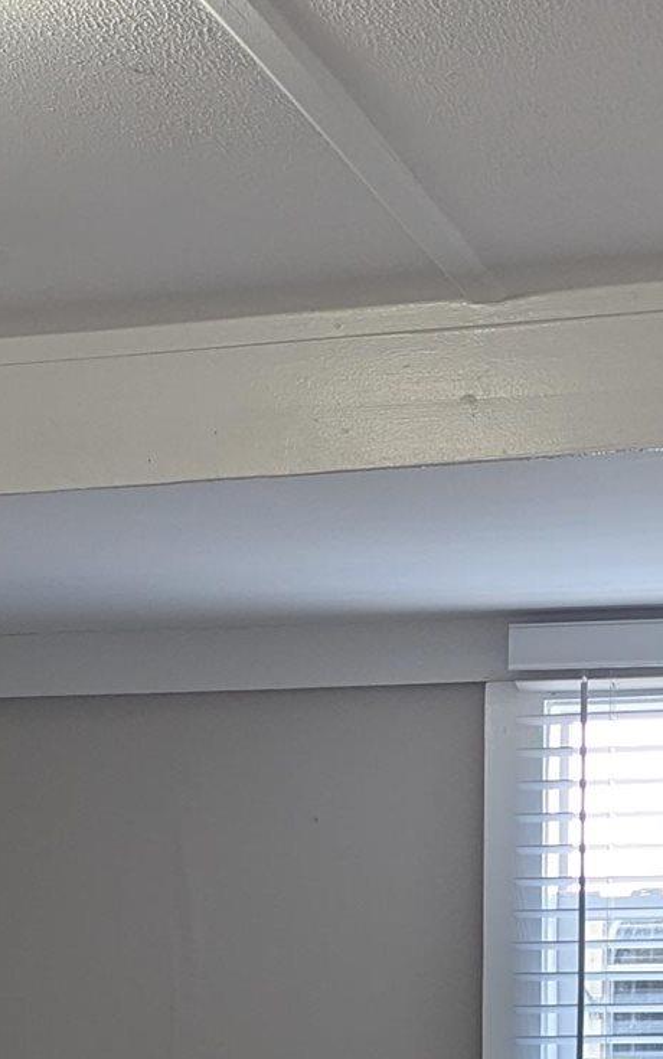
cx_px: 35
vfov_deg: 17.4
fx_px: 3061
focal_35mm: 106
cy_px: 1637
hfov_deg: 12.2
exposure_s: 1/80.6
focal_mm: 6.81
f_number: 1.85
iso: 36
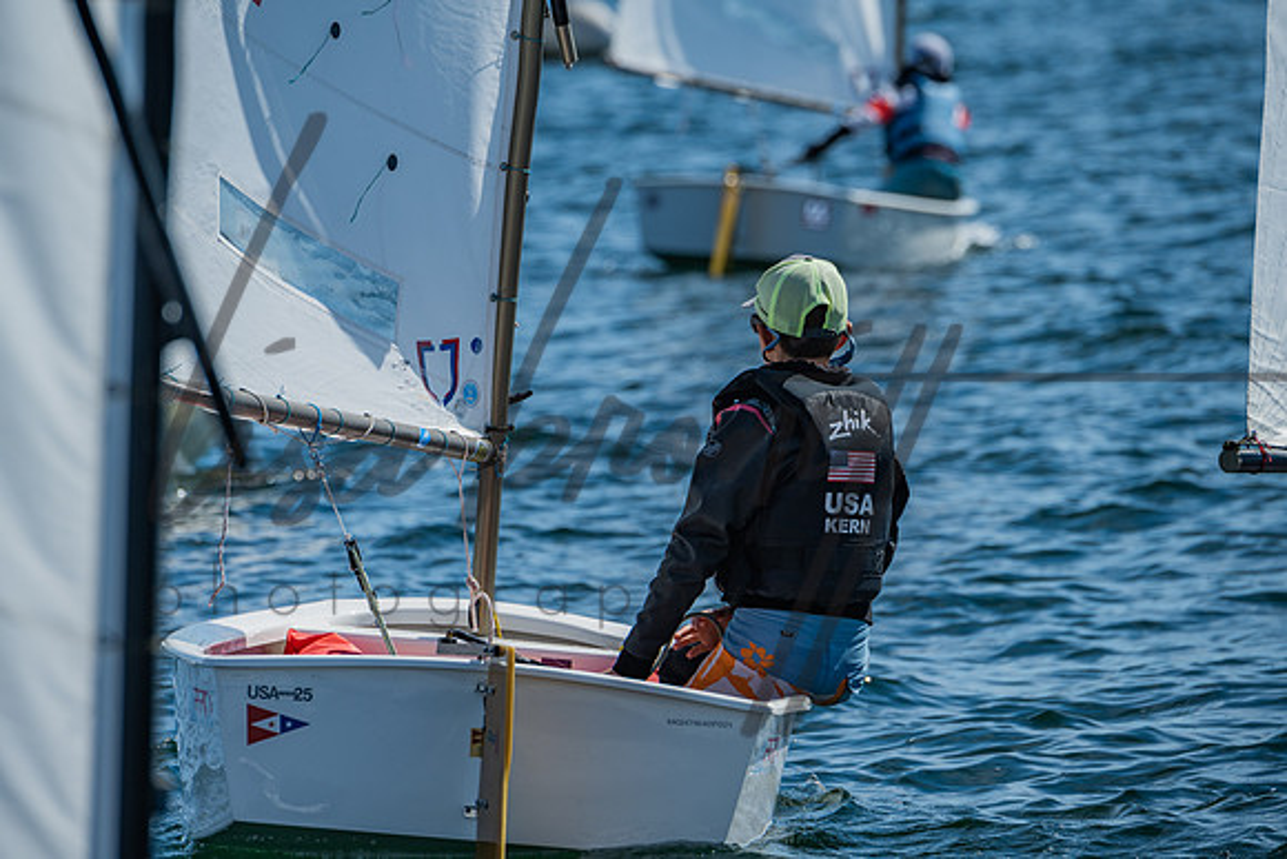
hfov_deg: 5.2
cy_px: 430
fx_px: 14303
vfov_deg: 3.4
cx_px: 644
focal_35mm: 400
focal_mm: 400
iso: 100
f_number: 8
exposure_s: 1/500
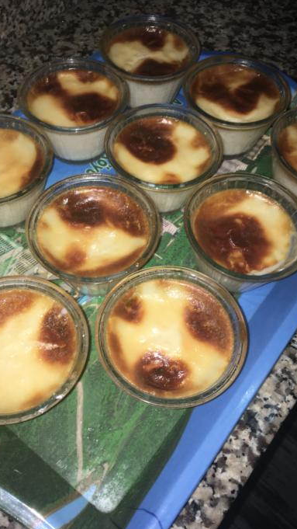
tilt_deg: -59.8
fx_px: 448
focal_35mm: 32
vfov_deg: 61.0
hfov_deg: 36.6
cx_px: 133
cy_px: 266
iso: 25
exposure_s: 1/33
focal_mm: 4.15
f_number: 2.2
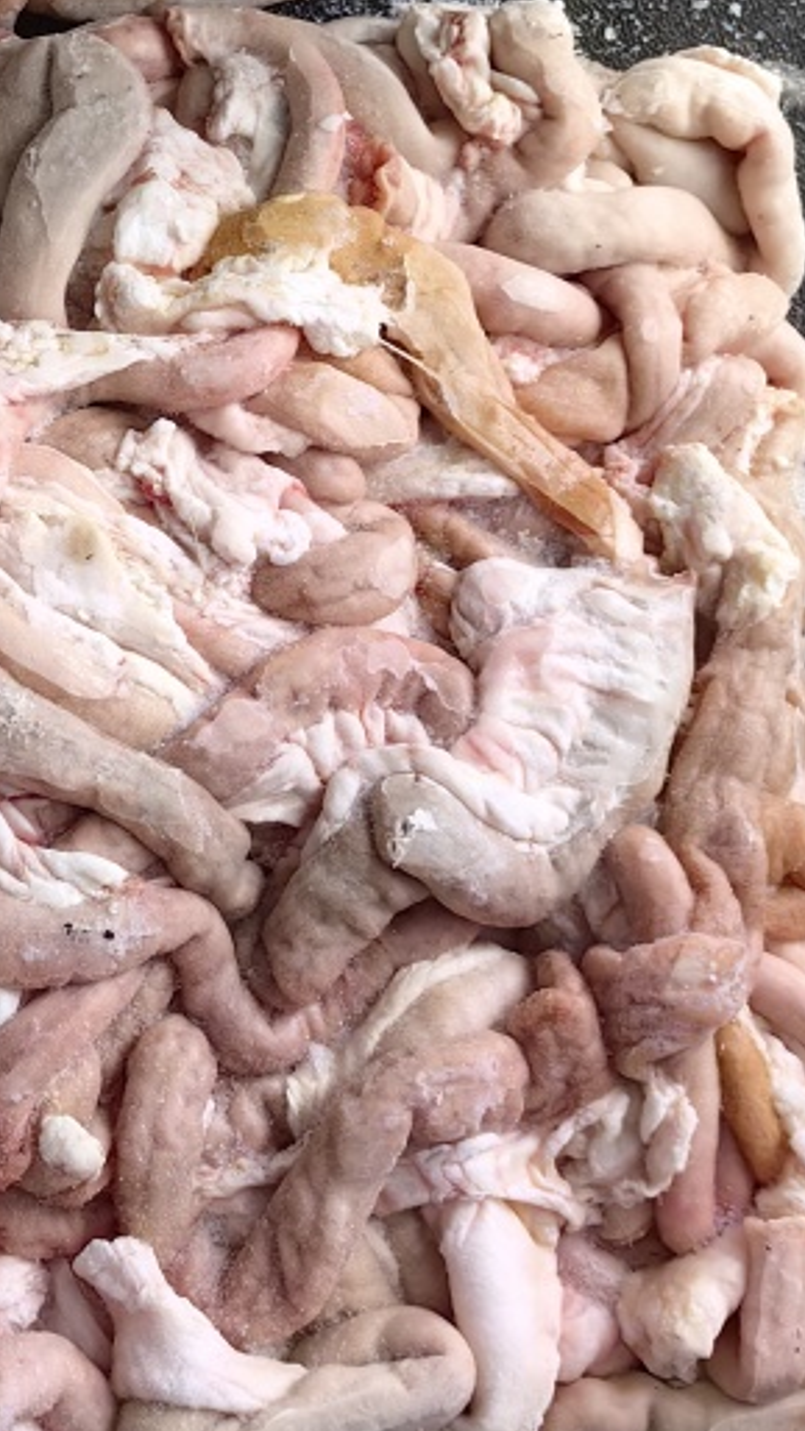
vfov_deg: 34.1
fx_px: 2316
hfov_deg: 18.7
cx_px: -148
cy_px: 486
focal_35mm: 61
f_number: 4
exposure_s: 1/167
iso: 800
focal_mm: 5.75
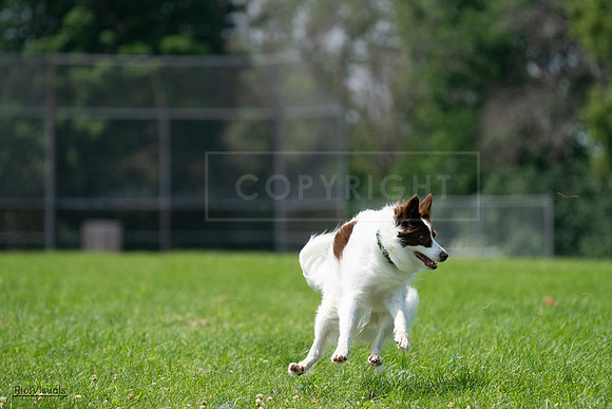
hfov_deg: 6.7
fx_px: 5203
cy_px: 204
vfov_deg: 4.5
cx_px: 306
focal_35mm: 306
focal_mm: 306
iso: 800
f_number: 6.3
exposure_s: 1/4000
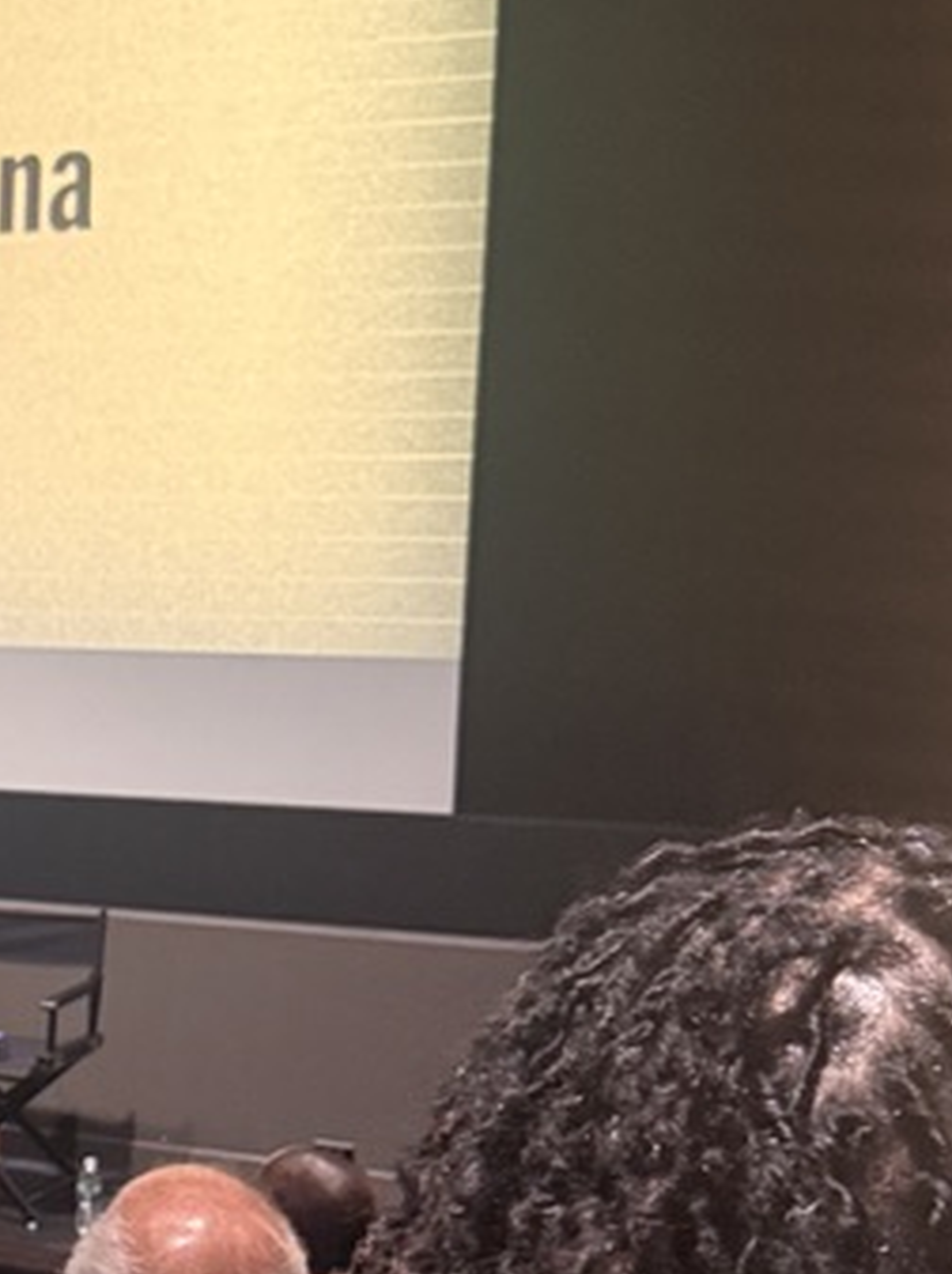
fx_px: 2682
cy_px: 934
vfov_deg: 26.4
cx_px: -317
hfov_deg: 18.6
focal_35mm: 73
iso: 800
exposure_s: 1/60
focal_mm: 6.76
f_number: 1.78
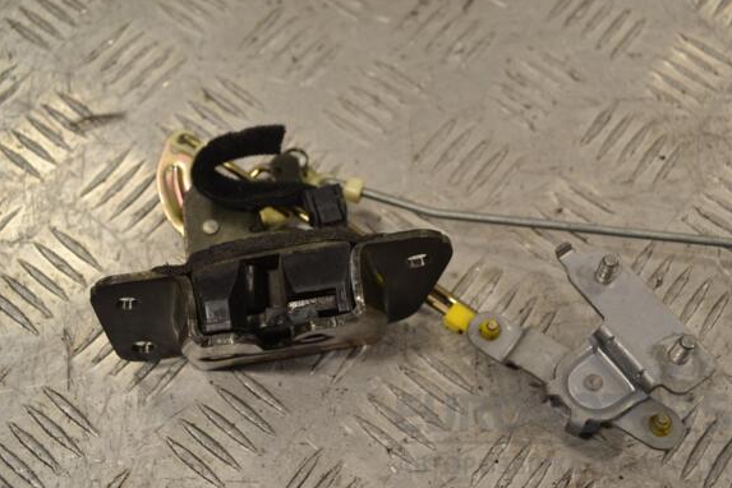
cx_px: 372
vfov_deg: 29.5
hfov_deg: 43.1
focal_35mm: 46
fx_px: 926
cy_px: 243
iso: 280
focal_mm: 29
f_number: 5.6
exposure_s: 1/125
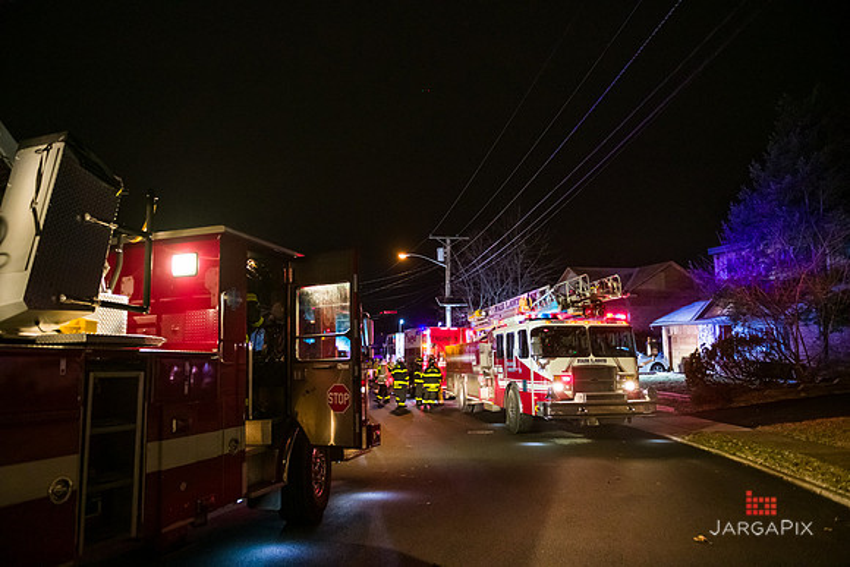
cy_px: 284
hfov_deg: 73.7
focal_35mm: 24
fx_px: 567
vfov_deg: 53.2
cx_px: 425
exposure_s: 1/125
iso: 3200
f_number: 3.5
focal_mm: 24
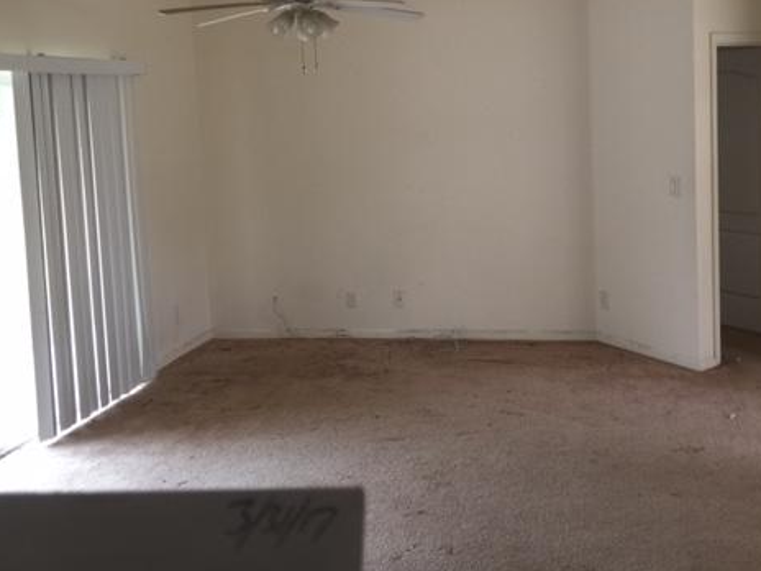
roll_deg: +2.1
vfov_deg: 35.6
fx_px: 879
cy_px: 194
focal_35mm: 40
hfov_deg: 46.2
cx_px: 494
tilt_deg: -6.7
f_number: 2.2
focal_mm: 4.15
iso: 40
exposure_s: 1/15
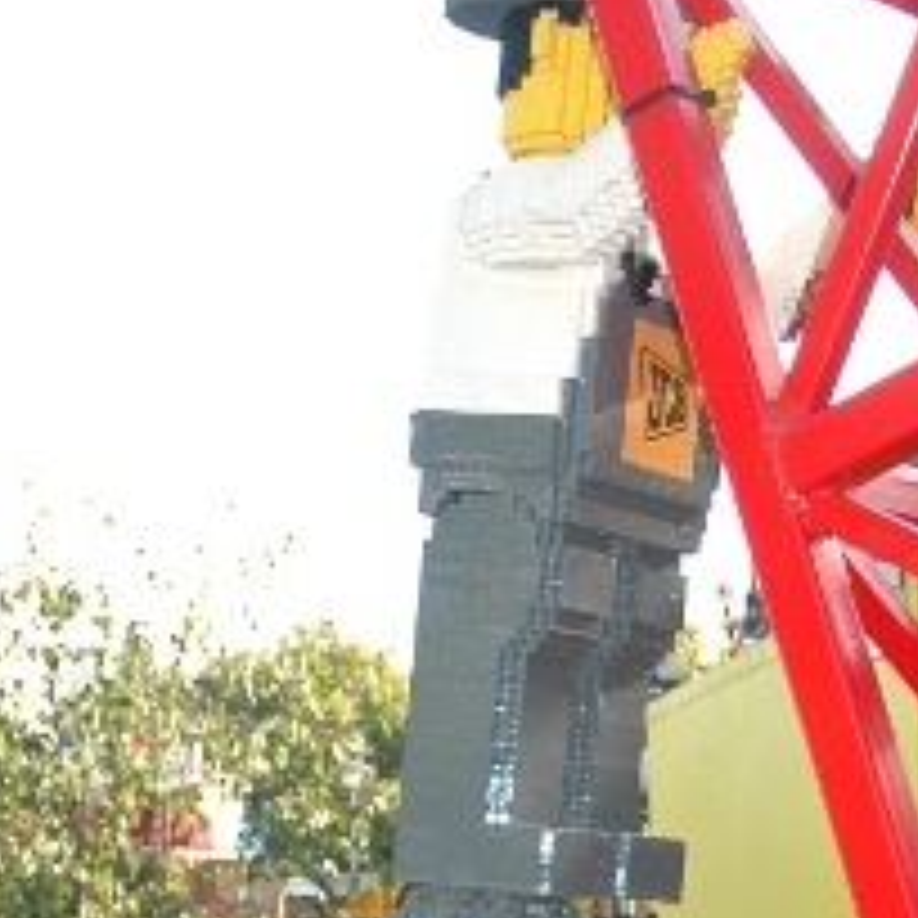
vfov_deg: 13.9
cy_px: 1242
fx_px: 3600
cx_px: 896
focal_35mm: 120
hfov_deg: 14.3
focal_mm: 24
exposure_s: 1/250
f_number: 3.8
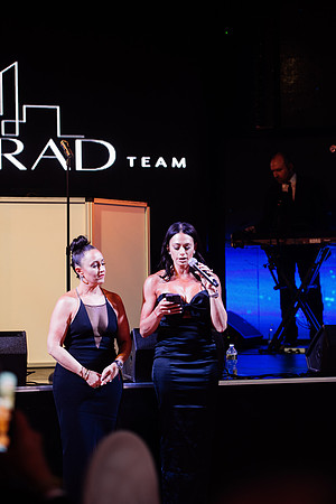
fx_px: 1204
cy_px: 252
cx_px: 168
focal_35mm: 86
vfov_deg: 23.6
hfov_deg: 15.9
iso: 1250
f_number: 3.2
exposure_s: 1/200
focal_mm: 86
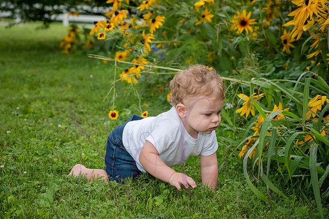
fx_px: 837
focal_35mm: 92
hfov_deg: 22.2
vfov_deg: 14.9
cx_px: 165
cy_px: 108
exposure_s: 1/320
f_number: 6.3
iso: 500
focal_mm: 86
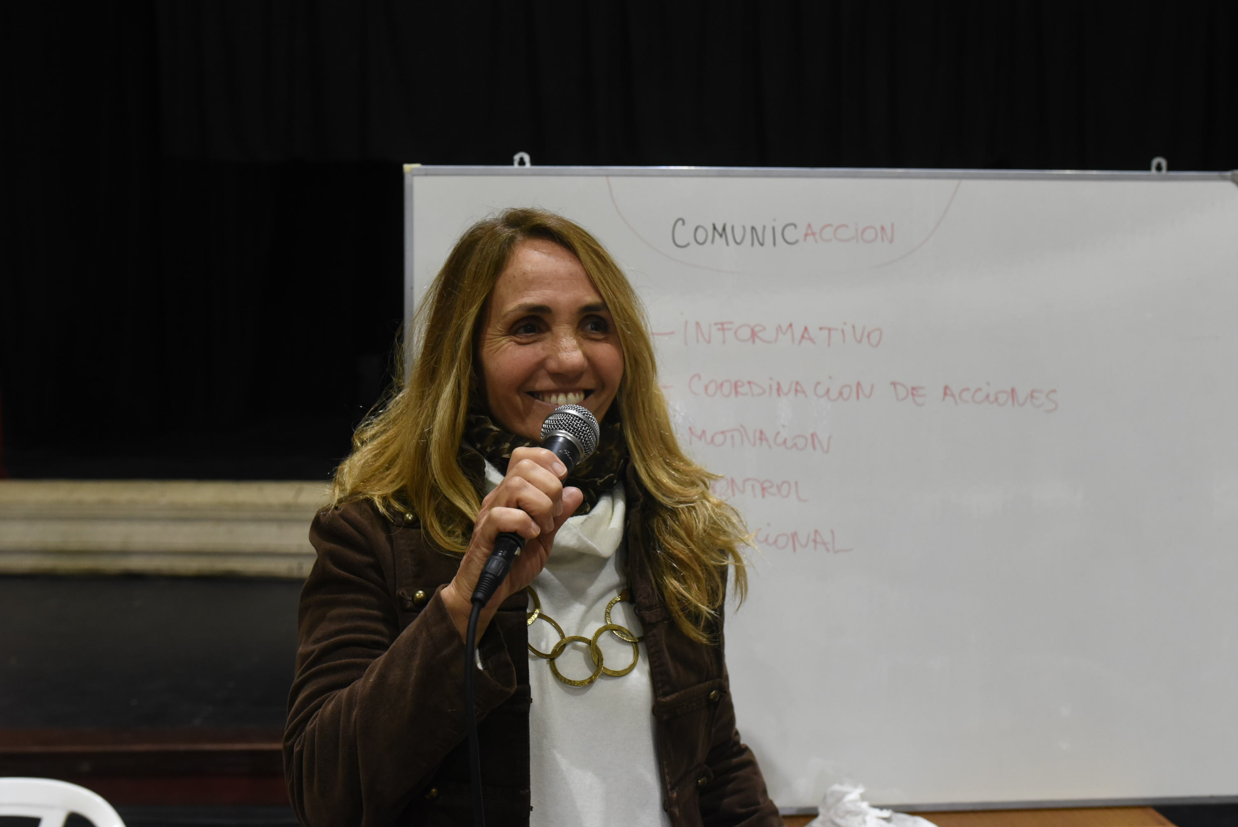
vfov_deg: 37.9
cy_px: 414
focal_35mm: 35
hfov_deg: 54.4
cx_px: 619
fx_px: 1204
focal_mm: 35
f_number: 5
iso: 3200
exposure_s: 1/80
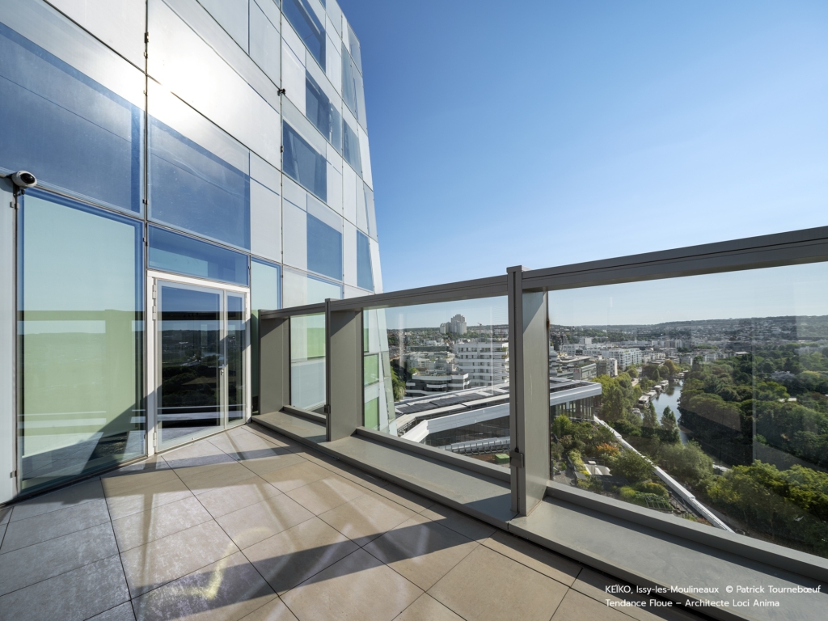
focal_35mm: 13
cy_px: 310
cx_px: 414
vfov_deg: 89.9
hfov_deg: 106.2
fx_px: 311
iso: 100
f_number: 11
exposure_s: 1/150
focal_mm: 17
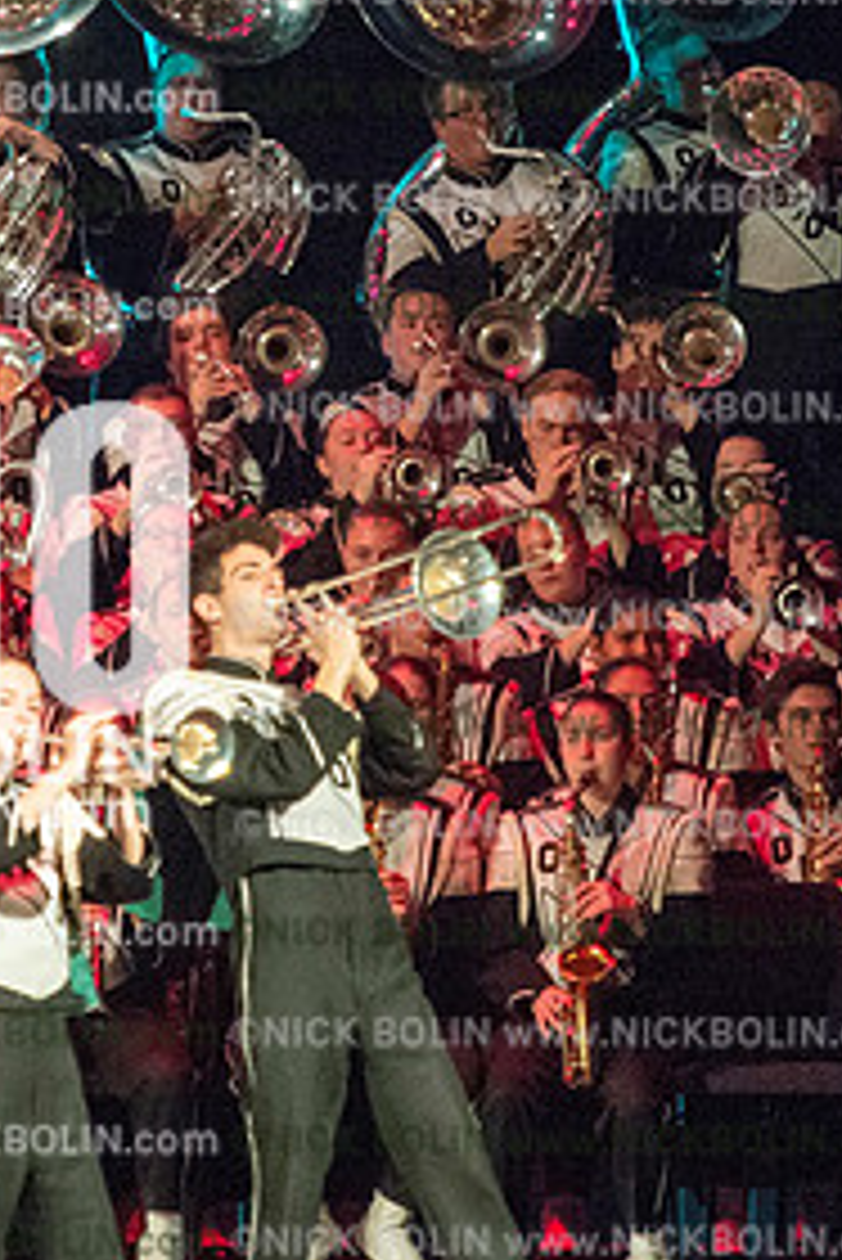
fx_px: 15942
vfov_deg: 4.5
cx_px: -131
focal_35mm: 455
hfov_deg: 3.0
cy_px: 616
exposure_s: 1/320
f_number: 5.6
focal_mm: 220
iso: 8000
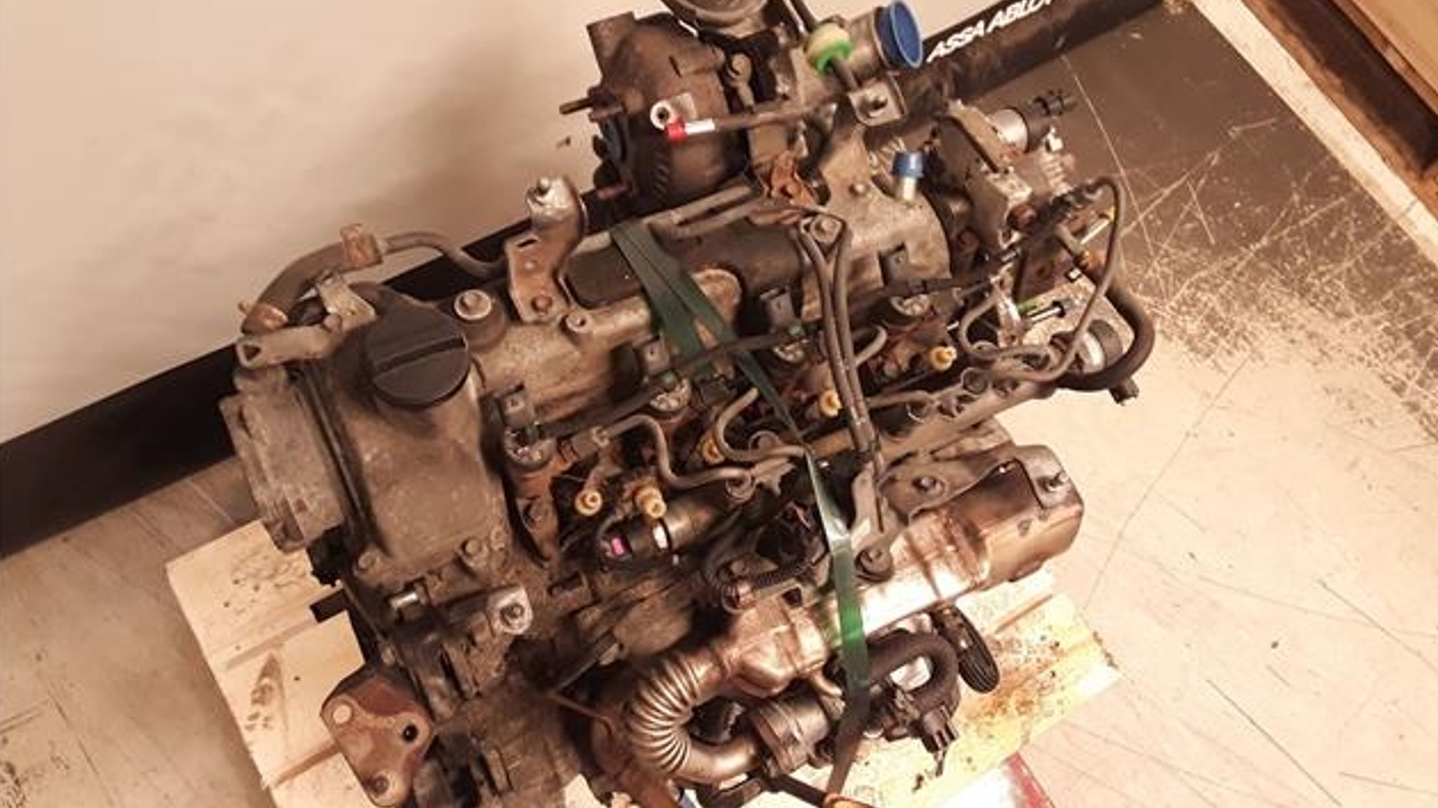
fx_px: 1182
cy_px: 388
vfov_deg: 37.7
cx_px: 724
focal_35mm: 31
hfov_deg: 62.6
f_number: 1.9
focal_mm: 2.91
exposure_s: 1/25
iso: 100
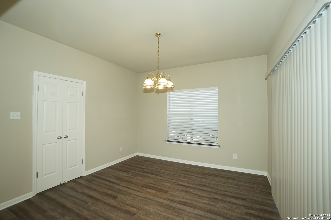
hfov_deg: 100.4
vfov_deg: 77.3
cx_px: 166
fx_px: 138
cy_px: 110
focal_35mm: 15
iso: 100
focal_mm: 10
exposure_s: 1/60
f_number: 4
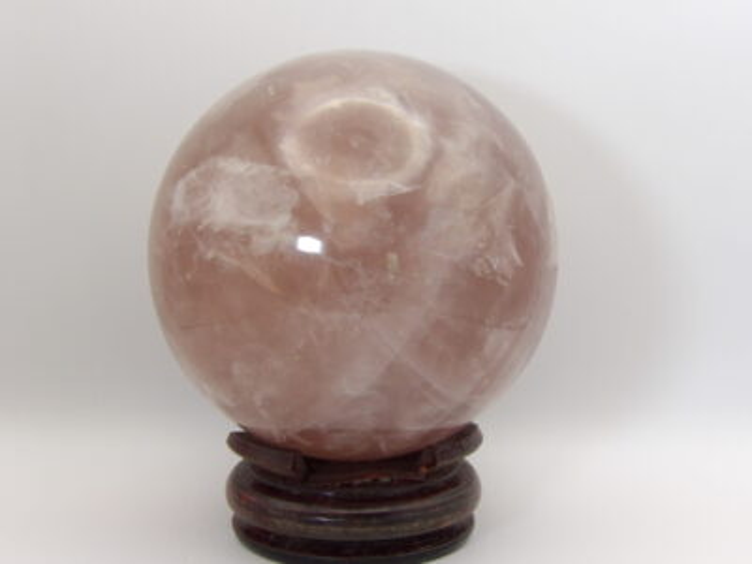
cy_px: 282
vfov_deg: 17.4
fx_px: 1847
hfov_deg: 23.0
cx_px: 376
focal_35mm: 85
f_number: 4.1
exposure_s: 1/56
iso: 200
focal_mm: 15.3
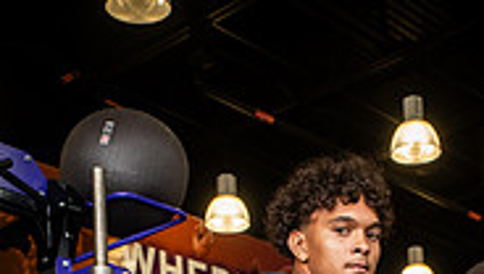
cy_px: 572
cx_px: 345
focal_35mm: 92
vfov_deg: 11.7
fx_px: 1182
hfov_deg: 23.0
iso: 500
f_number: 5.6
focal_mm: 36
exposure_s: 1/250
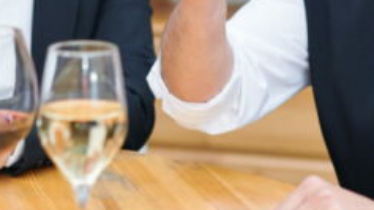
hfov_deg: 12.7
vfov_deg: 7.0
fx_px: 1685
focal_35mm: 170
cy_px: -82
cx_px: 219
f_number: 2.5
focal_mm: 50
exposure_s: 1/200
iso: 800
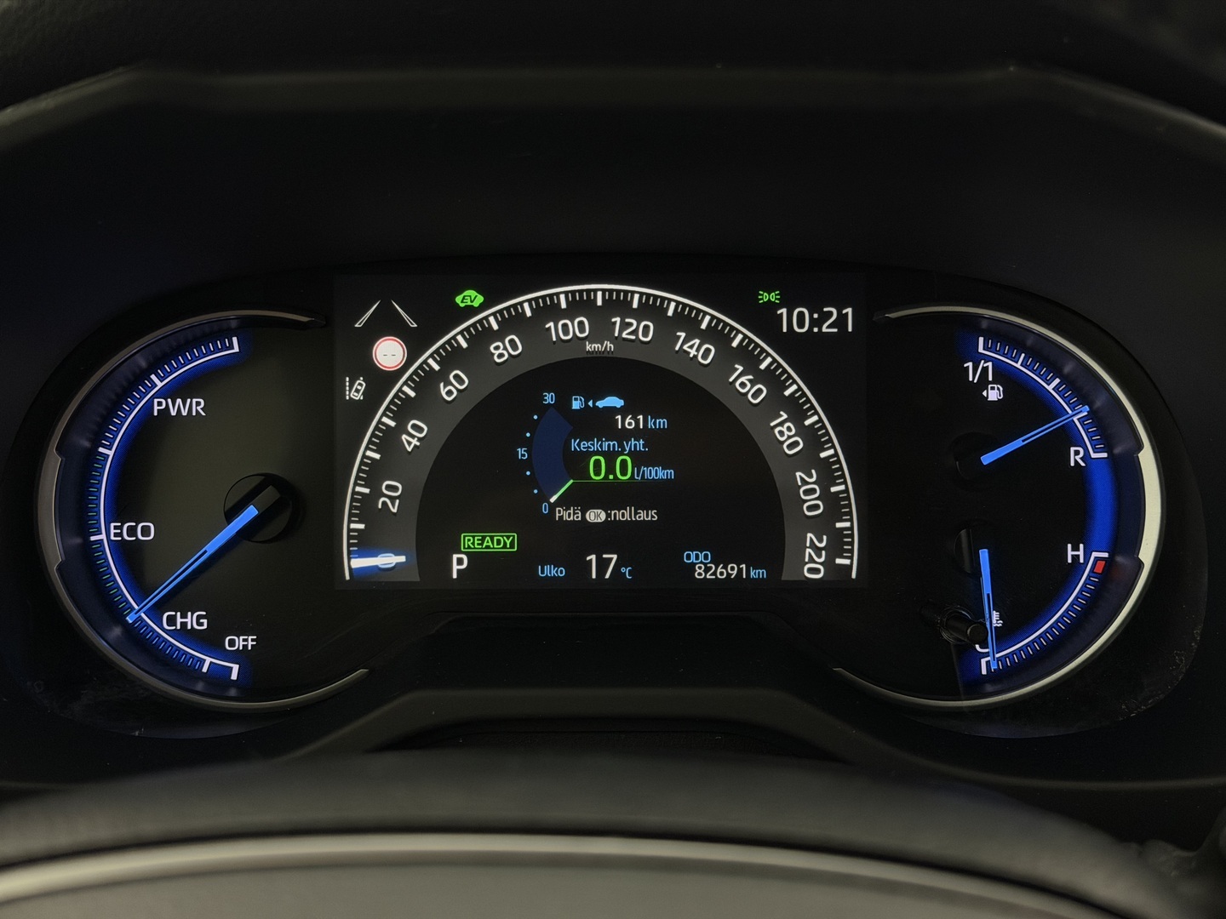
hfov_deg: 39.7
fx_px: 1700
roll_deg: -0.2
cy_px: 460
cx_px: 613
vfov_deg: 30.3
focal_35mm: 48
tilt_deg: -24.1
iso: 400
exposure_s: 1/33
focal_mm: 6.76
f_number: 1.78
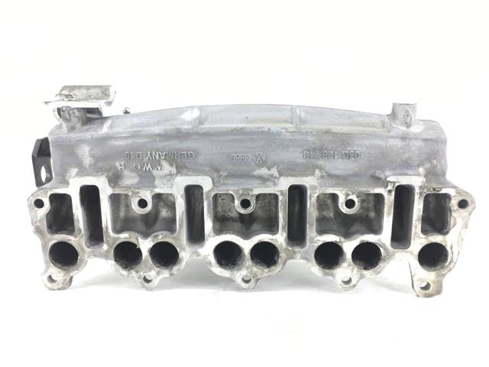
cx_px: 244
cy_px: 184
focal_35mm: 29
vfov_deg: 48.2
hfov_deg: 61.7
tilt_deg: -5.6
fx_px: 410
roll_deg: -0.2
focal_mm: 4.15
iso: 25
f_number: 2.2
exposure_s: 1/33
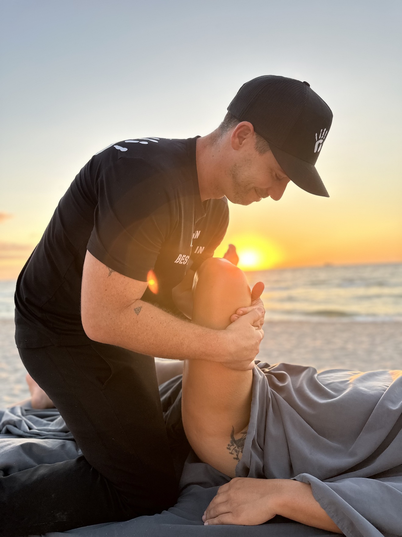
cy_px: 268
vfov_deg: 71.6
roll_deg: +0.8
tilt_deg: +0.8
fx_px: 372
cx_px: 201
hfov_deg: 56.8
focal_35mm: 24
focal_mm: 6.86
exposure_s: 1/604
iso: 80
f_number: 1.78
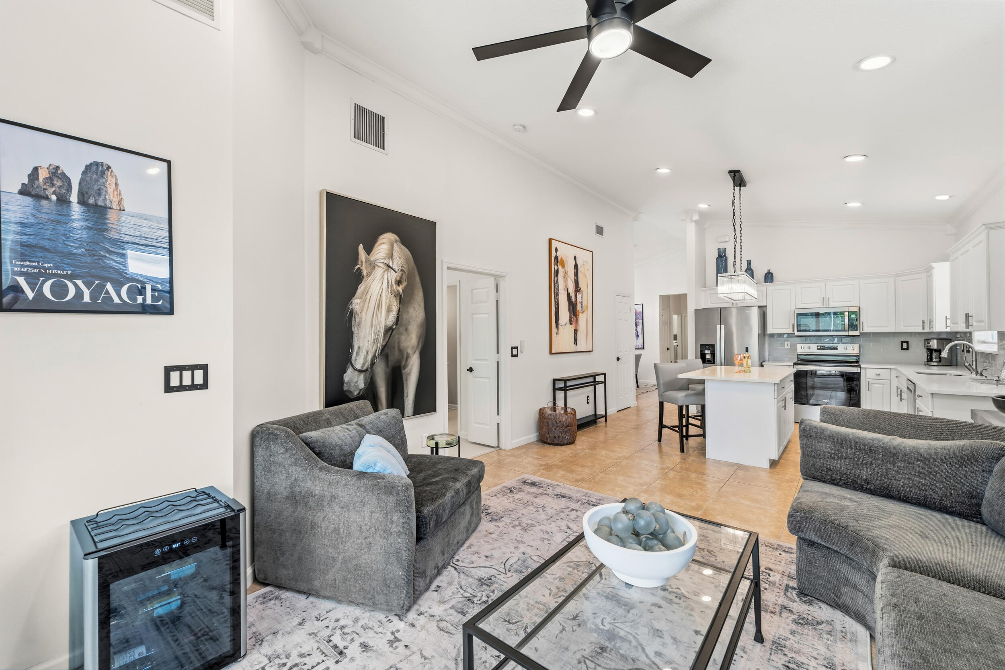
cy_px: 335
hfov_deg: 104.3
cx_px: 502
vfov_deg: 81.2
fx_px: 391
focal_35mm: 14
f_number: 9
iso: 250
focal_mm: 14
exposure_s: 1/1.67
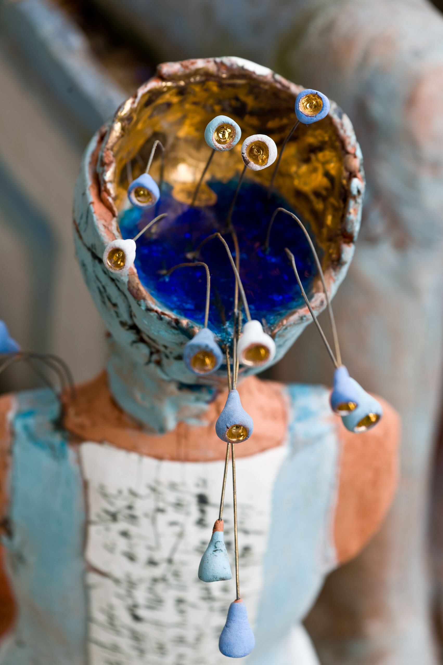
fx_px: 4067
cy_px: 332
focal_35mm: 220
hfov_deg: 6.2
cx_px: 222
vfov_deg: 9.4
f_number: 8
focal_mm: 220
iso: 800
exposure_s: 1/640
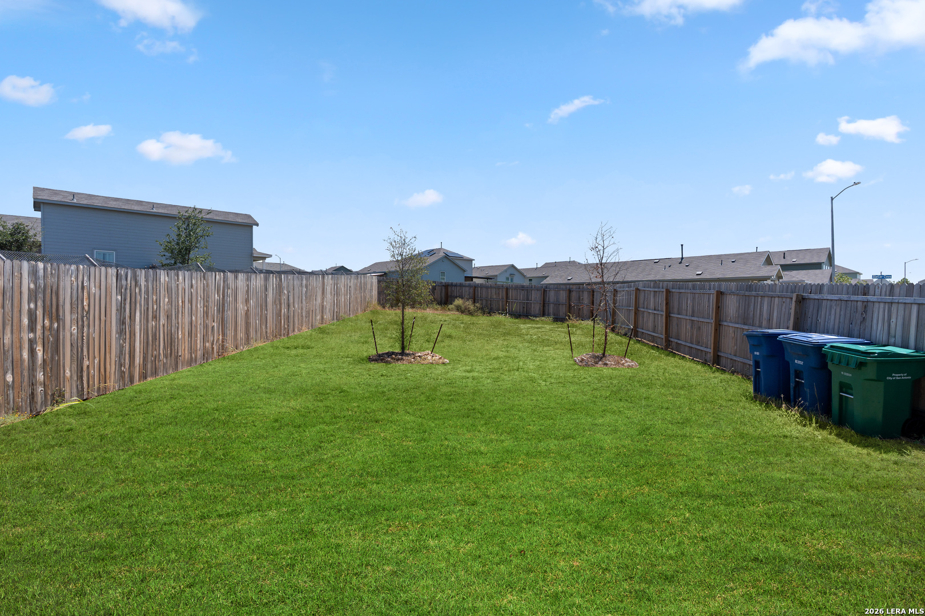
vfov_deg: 70.4
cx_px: 462
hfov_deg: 93.3
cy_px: 308
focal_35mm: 17
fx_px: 437
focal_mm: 17
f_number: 9
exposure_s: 1/500
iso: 100
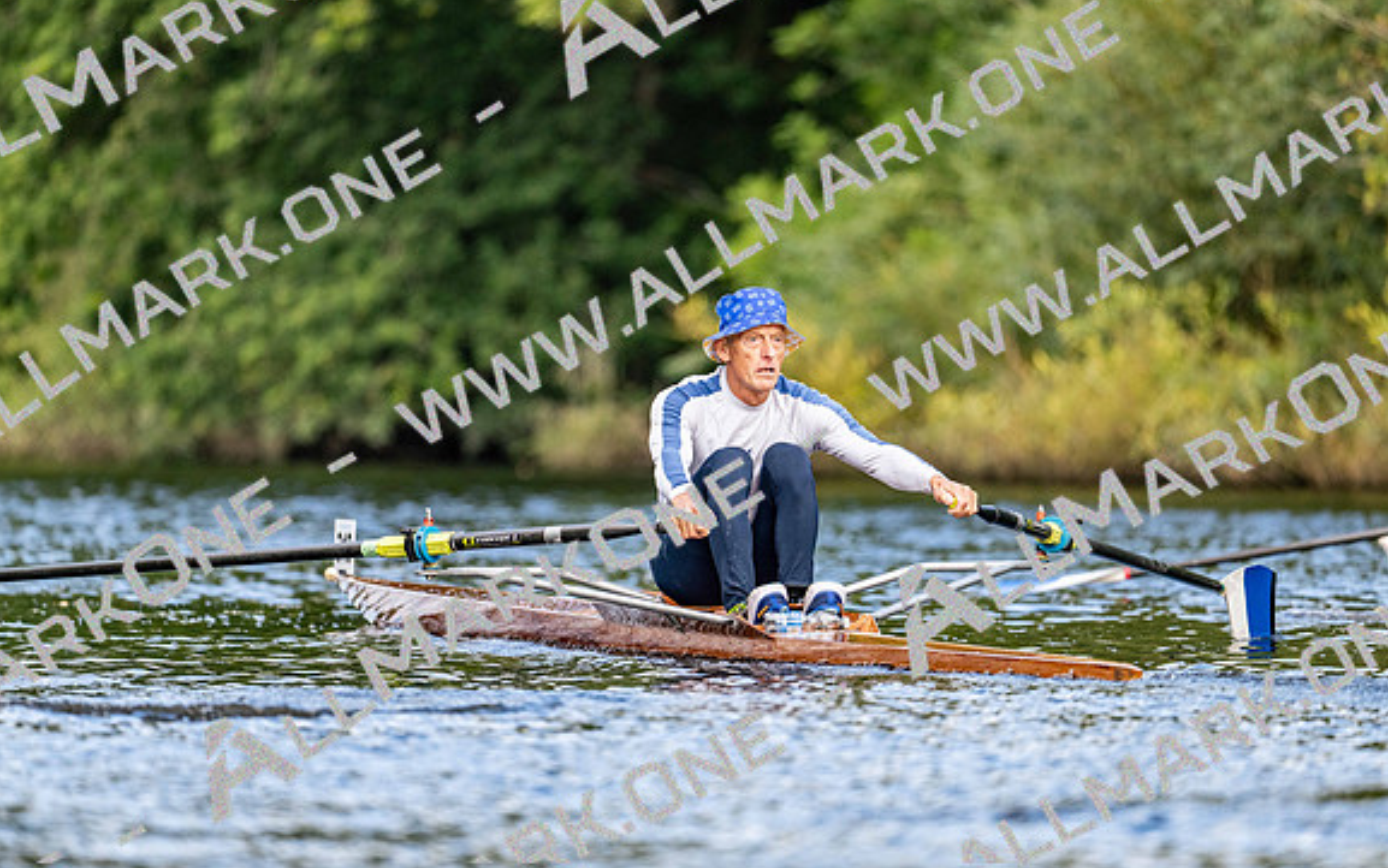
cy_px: 451
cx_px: 693
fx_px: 15514
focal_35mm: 410
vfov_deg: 3.2
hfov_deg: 5.1
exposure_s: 1/2000
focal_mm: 400
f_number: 4.5
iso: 900
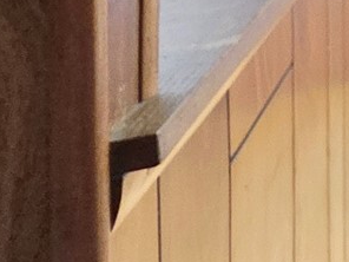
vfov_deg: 13.7
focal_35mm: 90
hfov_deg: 10.0
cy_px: -280
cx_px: 1172
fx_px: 907
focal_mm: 2.2
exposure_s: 1/30
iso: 1000
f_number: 1.9
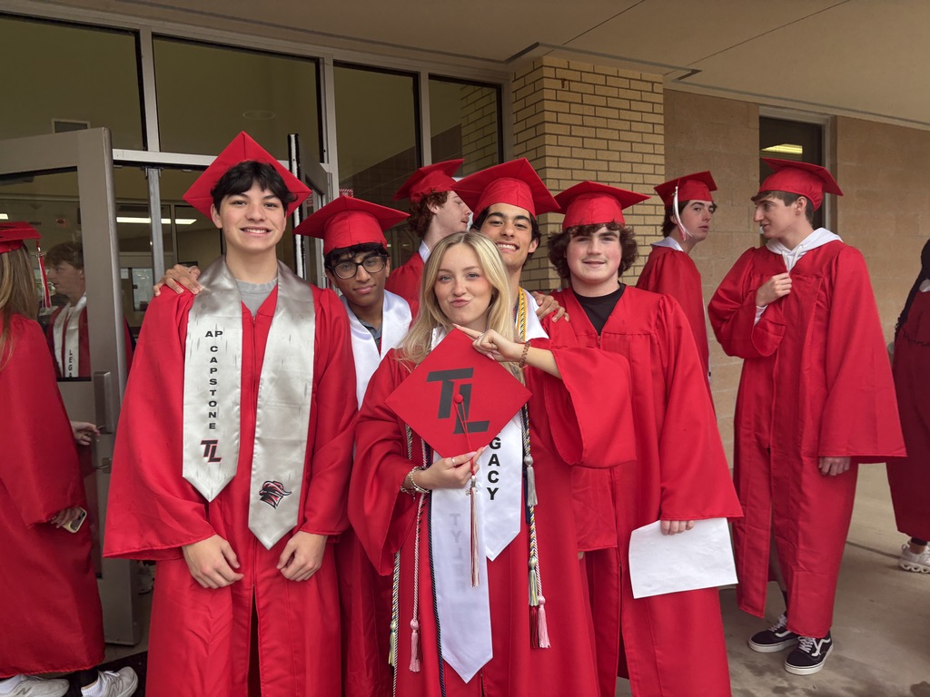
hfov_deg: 67.3
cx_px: 465
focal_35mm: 26
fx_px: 699
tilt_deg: -4.9
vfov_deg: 53.1
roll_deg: +2.2
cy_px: 348
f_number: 1.6
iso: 64
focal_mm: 5.96
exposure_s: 1/121
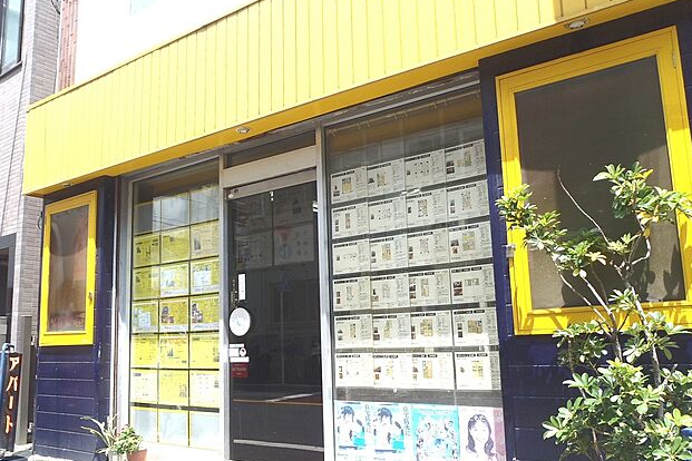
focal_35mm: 30
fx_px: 577
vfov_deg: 43.6
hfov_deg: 61.9
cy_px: 253
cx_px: 339
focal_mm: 5
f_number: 4.5
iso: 80
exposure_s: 1/200
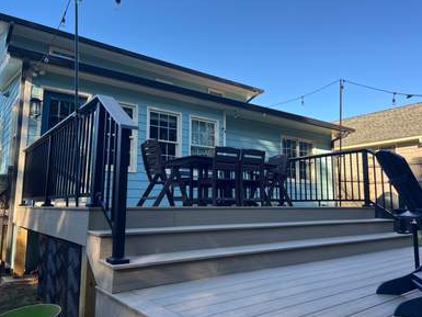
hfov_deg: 65.3
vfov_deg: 51.4
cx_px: 208
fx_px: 329
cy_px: 154
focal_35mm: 27
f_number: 1.6
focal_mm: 5.1
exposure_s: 1/621
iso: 50
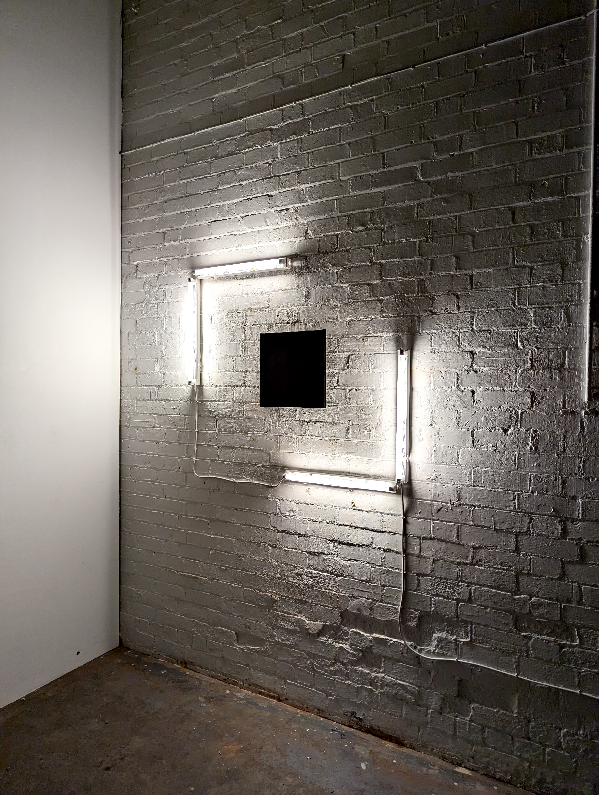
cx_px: 300
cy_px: 398
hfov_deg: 56.9
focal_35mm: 24
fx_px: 552
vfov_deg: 71.5
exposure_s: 1/100
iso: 49
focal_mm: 6.81
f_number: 1.85
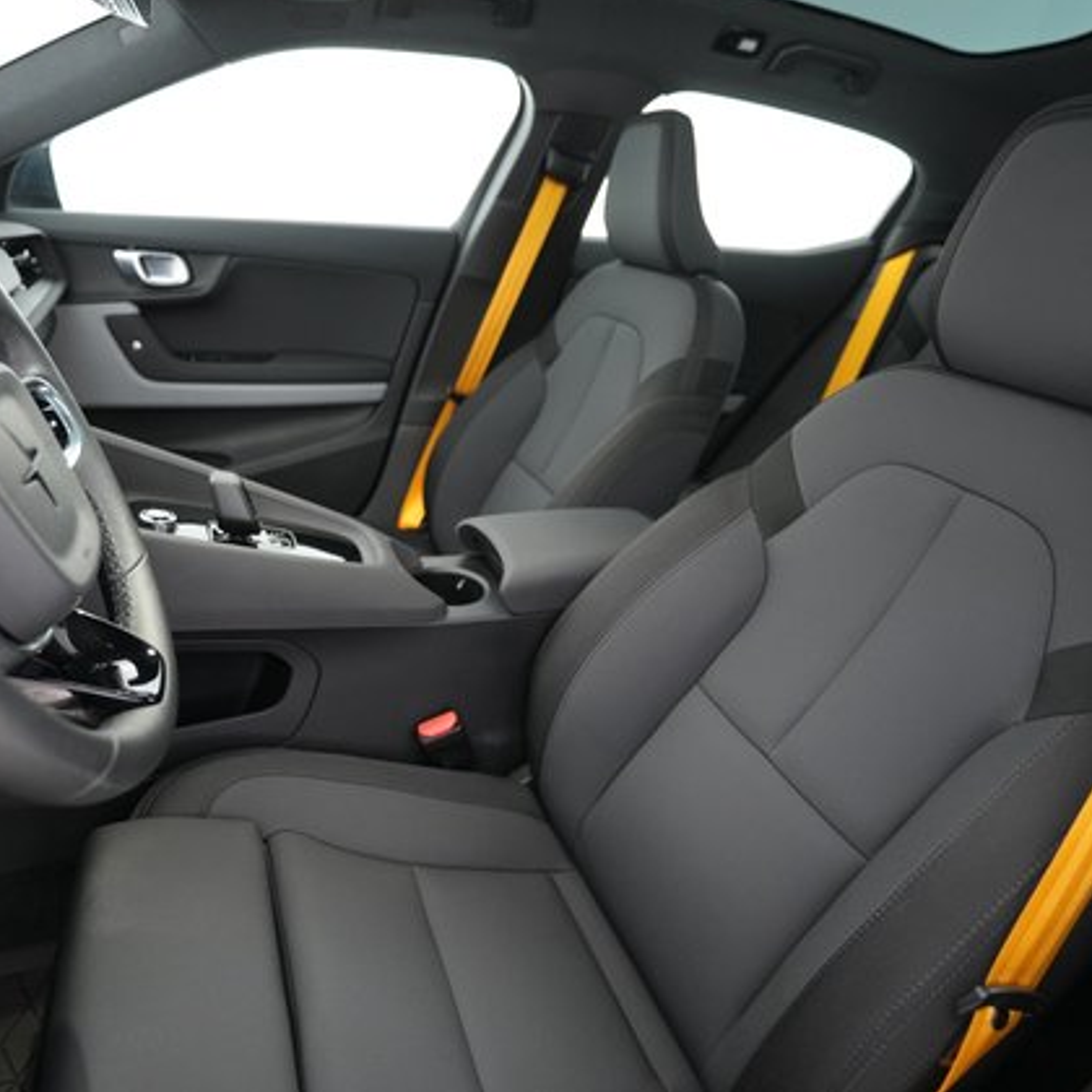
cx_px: 512
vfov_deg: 69.6
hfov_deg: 69.6
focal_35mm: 22
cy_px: 541
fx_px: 785
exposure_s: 1/30
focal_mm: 17
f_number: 2.8
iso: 3200
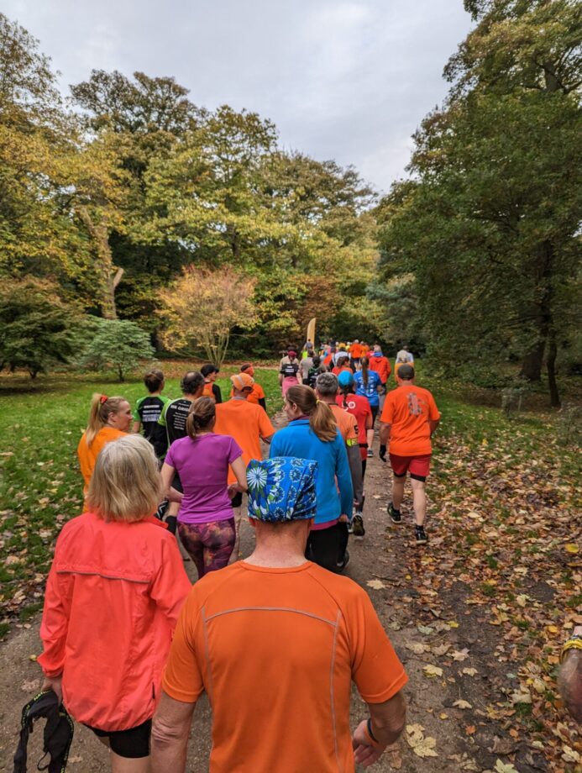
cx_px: 291
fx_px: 537
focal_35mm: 24
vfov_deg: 71.5
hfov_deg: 56.9
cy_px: 386
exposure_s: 1/558
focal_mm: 6.81
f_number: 1.85
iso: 44
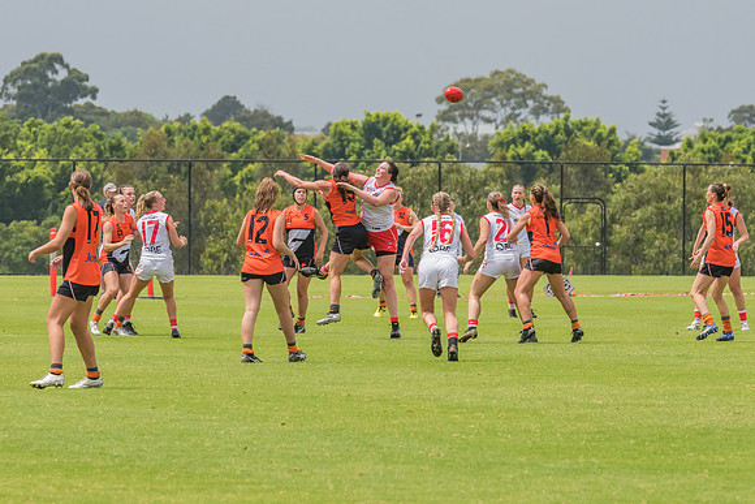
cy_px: 167
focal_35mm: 472
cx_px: 361
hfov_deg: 4.4
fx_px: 9902
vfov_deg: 2.9
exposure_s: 1/1250
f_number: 10
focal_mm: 300
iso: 800
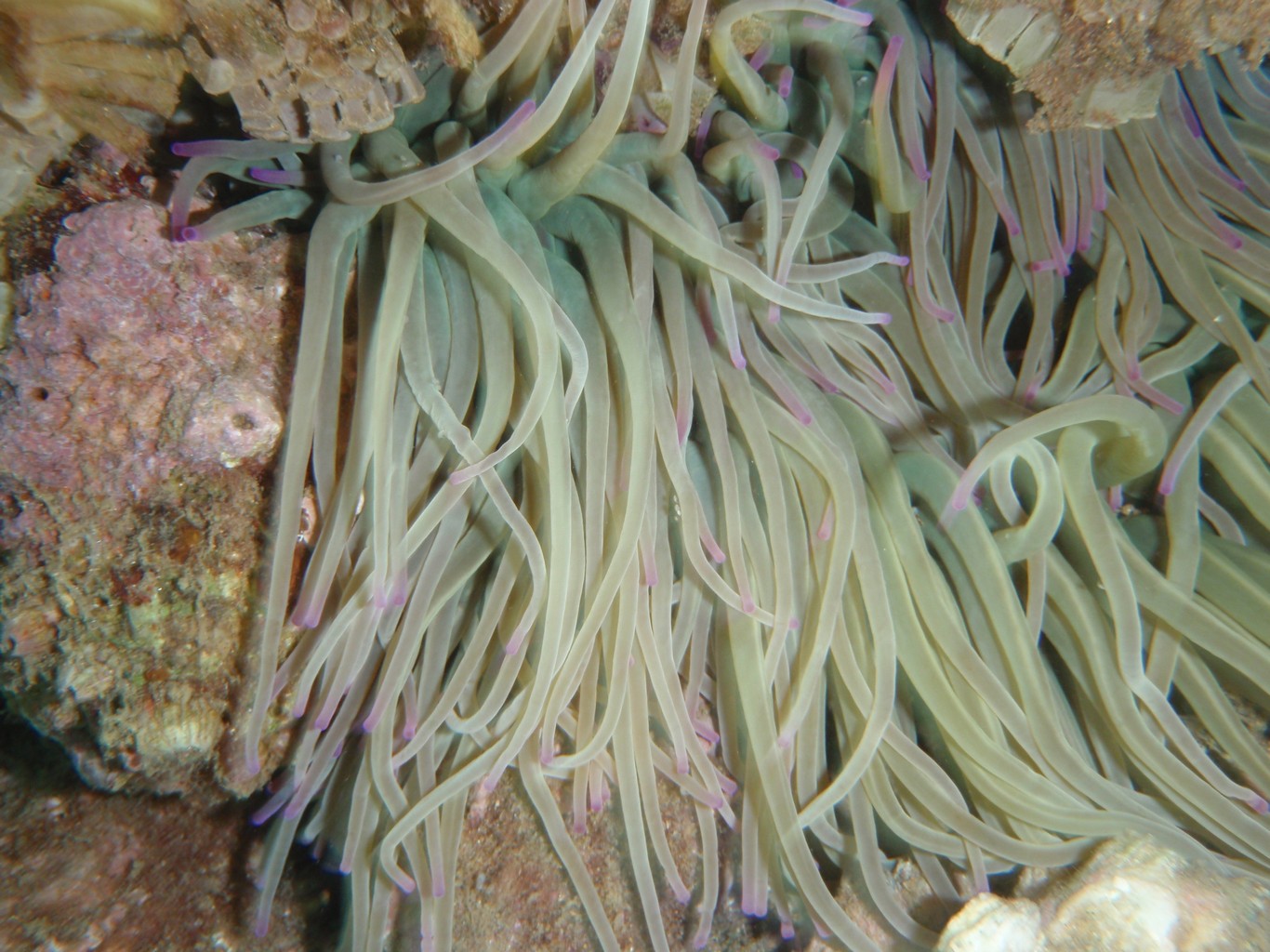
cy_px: 476
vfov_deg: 39.6
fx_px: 1321
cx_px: 635
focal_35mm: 36
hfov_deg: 51.4
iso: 100
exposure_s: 1/40
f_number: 5
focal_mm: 6.53
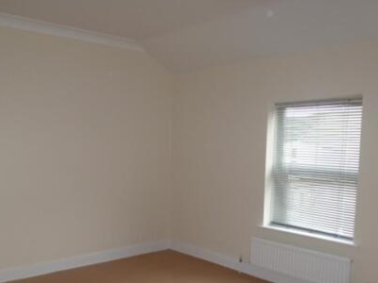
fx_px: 382
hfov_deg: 52.2
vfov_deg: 40.0
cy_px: 198
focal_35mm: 35
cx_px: 146
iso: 160
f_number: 3.3
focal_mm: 4.3
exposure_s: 1/60
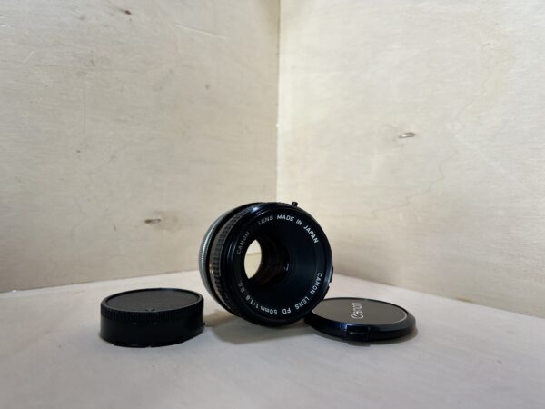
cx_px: 272
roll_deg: -1.3
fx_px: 409
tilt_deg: -3.2
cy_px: 204
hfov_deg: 67.3
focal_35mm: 26
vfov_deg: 53.1
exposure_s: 1/121
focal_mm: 5.7
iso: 32
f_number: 1.5
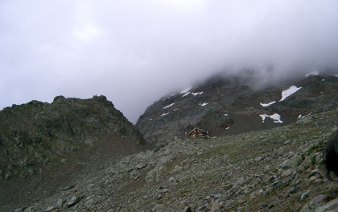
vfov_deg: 30.6
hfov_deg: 47.2
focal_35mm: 42
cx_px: 170
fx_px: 387
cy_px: 102
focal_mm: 8
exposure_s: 1/400
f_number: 2.8
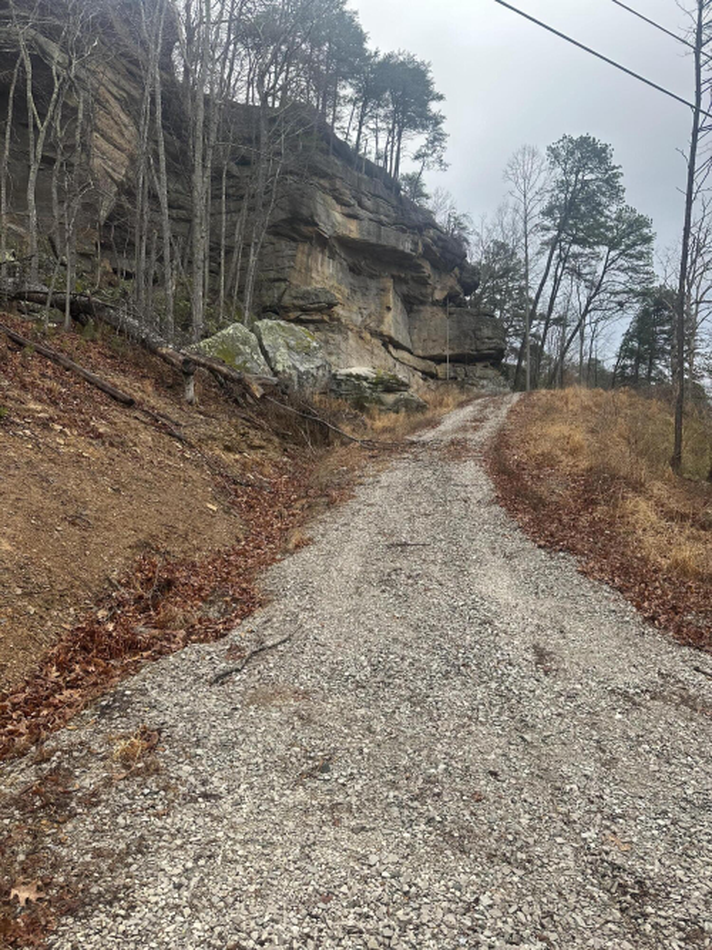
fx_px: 658
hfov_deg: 56.8
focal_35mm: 24
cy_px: 475
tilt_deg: +3.3
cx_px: 356
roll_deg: +1.8
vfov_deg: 71.6
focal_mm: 6.86
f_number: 1.78
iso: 80
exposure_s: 1/1029
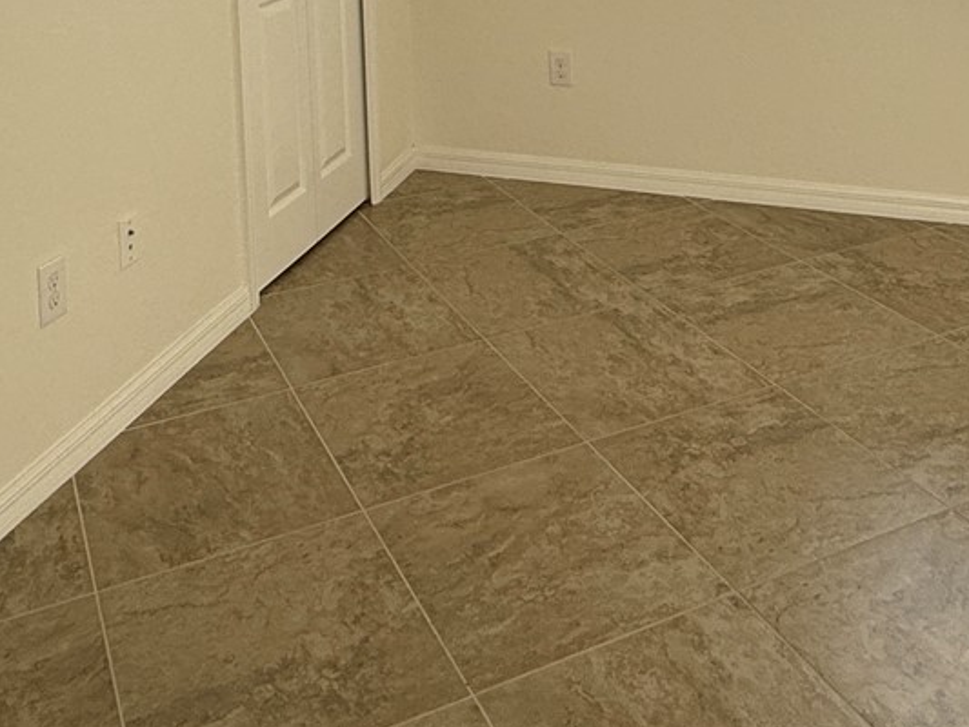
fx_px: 1176
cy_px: -136
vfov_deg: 29.7
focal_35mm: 42
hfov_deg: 44.8
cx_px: 465
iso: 64
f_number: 2.2
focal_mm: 2.22
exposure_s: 1/259
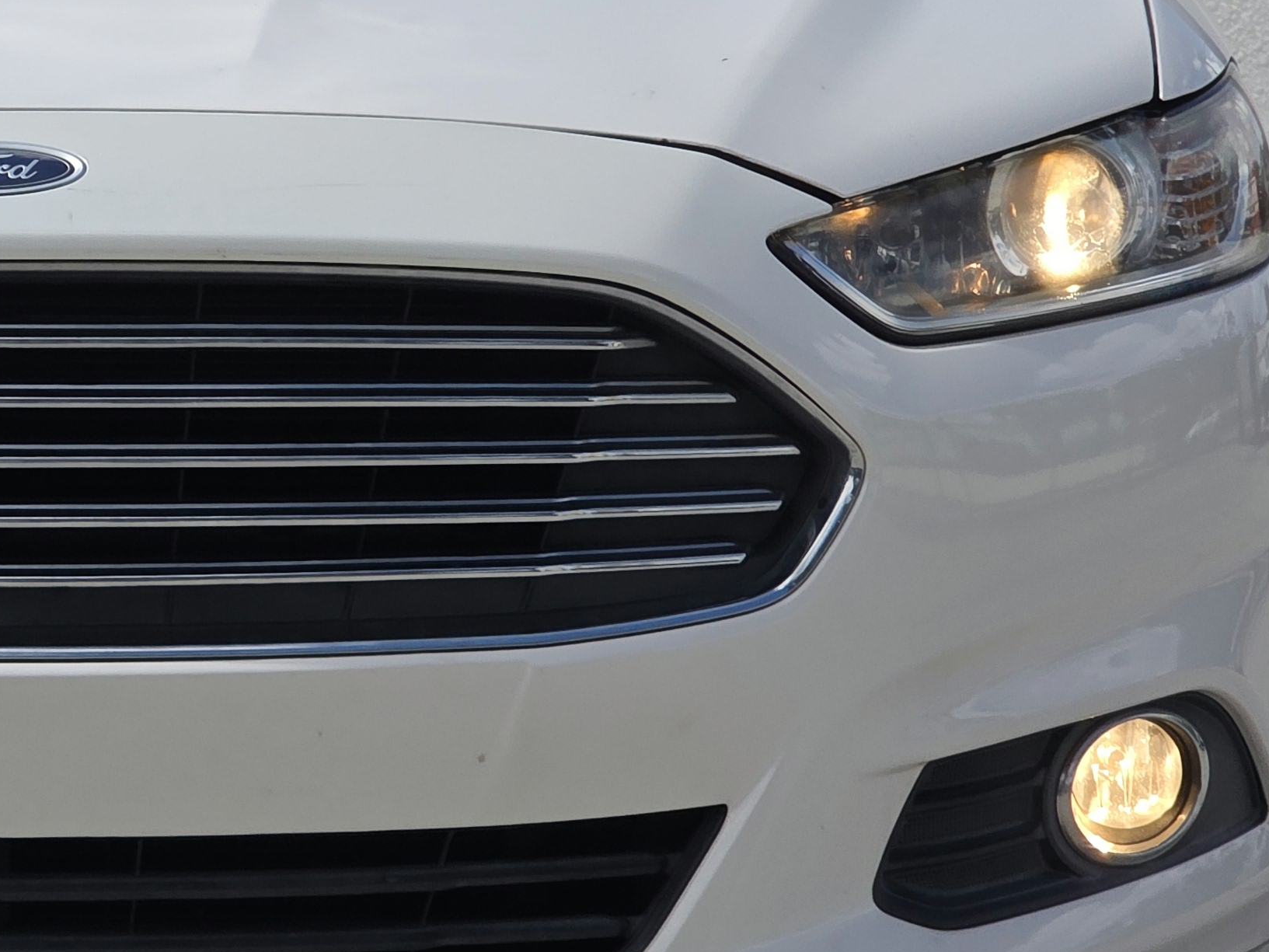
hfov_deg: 11.5
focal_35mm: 169
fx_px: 6196
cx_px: -84
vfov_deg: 8.8
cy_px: 368
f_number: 2.4
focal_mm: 7.9
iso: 50
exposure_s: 1/3160
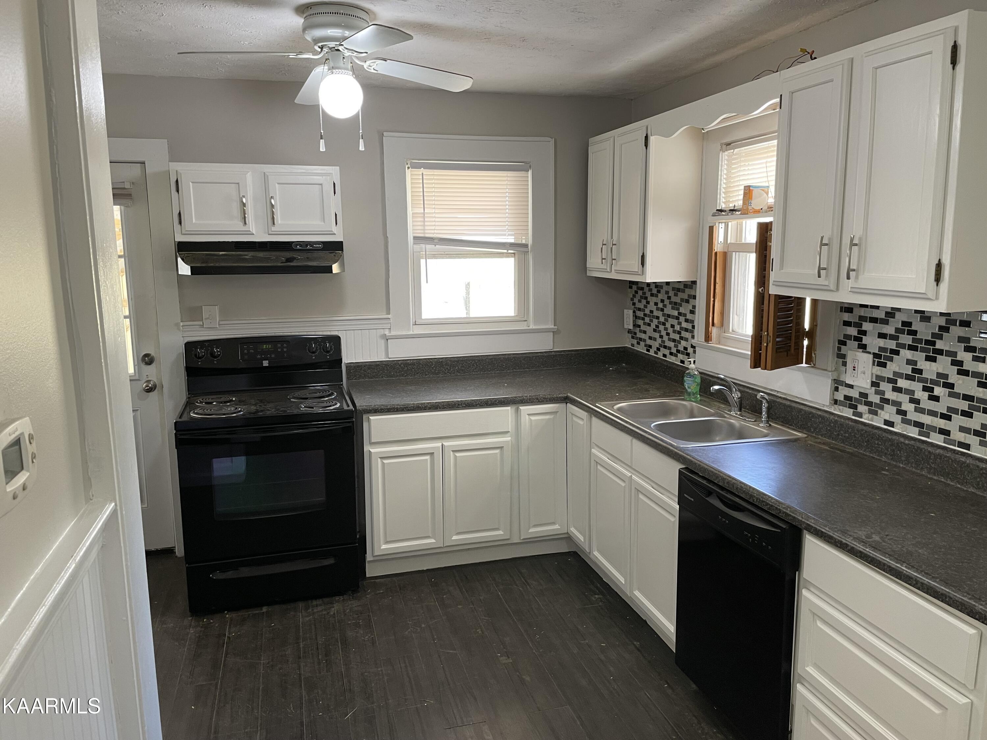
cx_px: 494
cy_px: 370
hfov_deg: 67.3
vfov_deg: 53.1
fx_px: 741
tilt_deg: -9.6
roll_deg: +0.5
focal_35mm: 26
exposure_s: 1/60
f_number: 1.6
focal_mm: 4.2
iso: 100
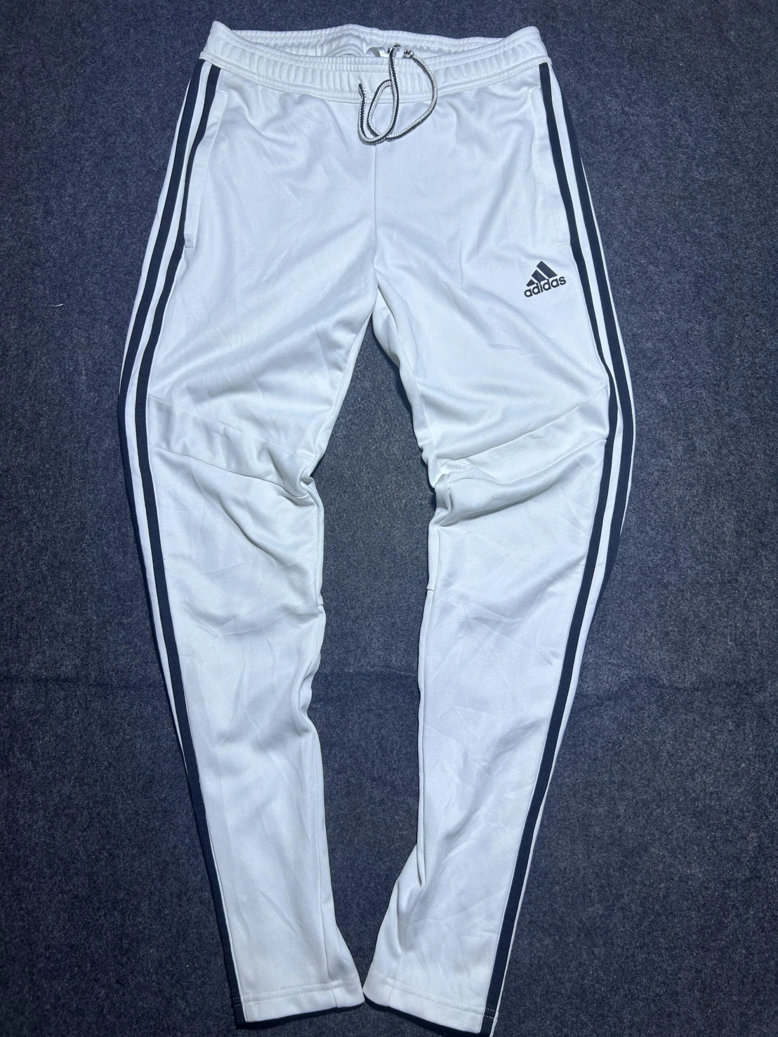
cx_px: 389
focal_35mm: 26
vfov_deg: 67.3
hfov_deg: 53.1
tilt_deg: -56.4
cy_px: 518
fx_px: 779
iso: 32
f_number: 1.5
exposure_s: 1/103
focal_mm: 5.7
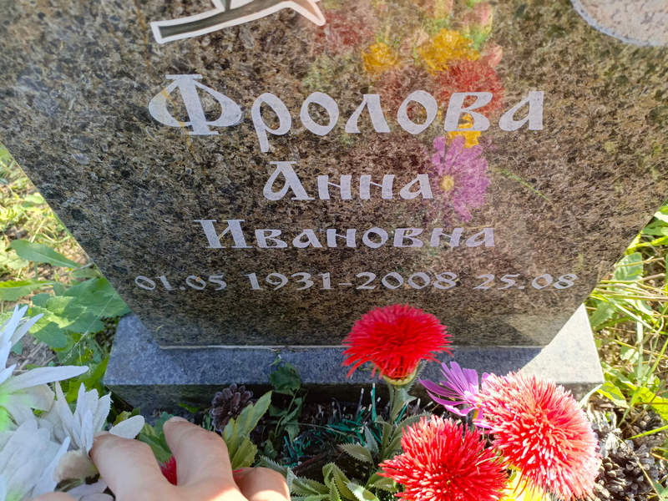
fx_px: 482
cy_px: 250
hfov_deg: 69.4
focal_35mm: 25
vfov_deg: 54.9
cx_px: 334
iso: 112
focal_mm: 4.76
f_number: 1.69
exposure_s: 1/125
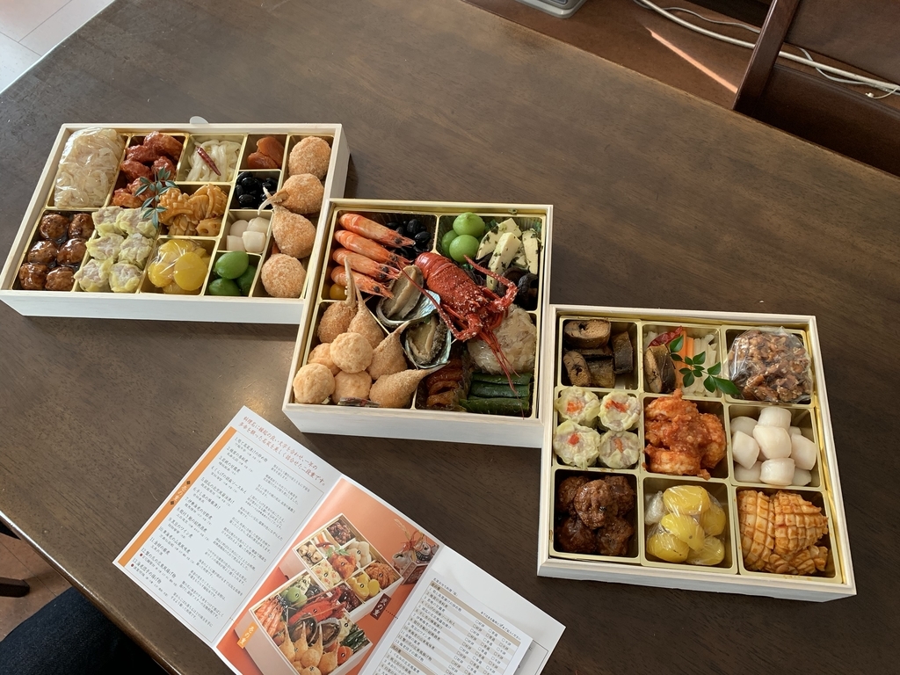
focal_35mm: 26
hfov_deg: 67.3
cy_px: 338
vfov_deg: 53.1
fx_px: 676
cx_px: 450
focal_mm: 4.25
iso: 100
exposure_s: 1/100
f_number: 1.8
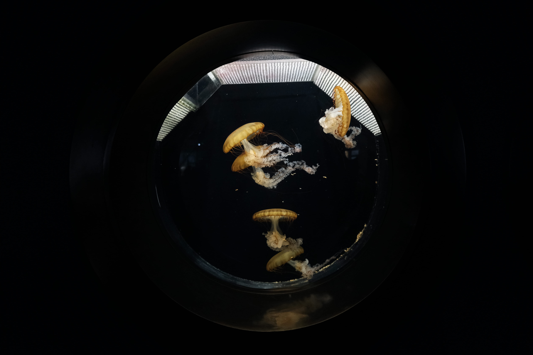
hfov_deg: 58.7
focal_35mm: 32
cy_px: 178
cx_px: 266
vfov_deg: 41.1
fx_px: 474
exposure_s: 1/30
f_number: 3.2
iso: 2000
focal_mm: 21.4
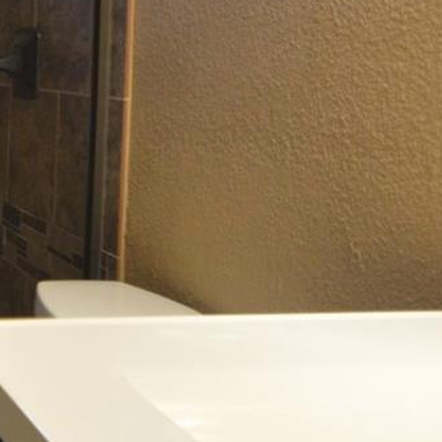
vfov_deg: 29.4
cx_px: -263
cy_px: 93
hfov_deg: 22.9
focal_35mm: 57
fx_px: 823
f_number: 3.5
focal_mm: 10
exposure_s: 1/50
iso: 800
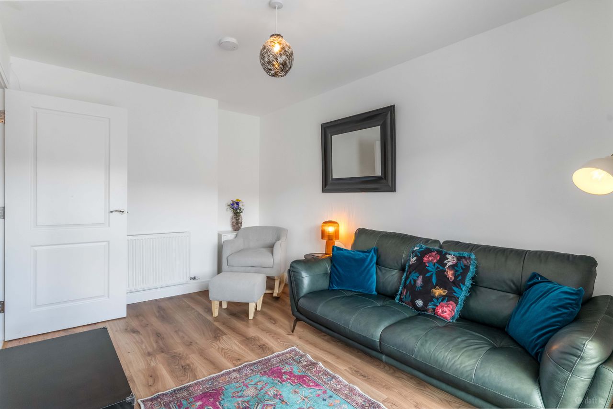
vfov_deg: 67.4
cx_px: 306
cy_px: 204
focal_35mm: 18
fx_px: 307
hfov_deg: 90.0
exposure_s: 1/30
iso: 640
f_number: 6.3
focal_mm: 18
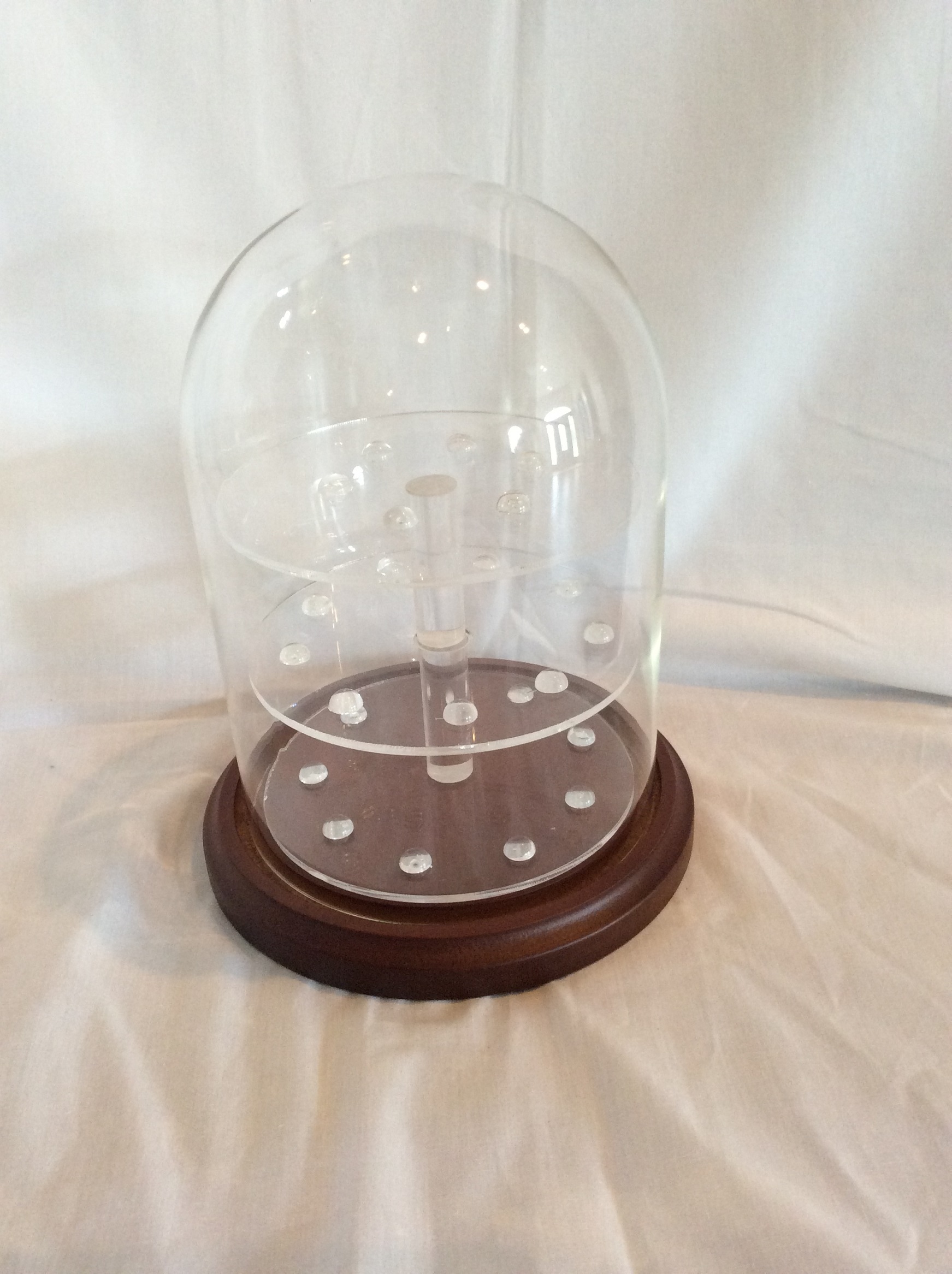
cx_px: 476
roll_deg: +1.9
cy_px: 637
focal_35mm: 32
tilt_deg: -27.0
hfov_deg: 44.1
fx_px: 1176
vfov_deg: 56.9
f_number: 2.4
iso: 100
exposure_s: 1/24
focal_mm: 3.3
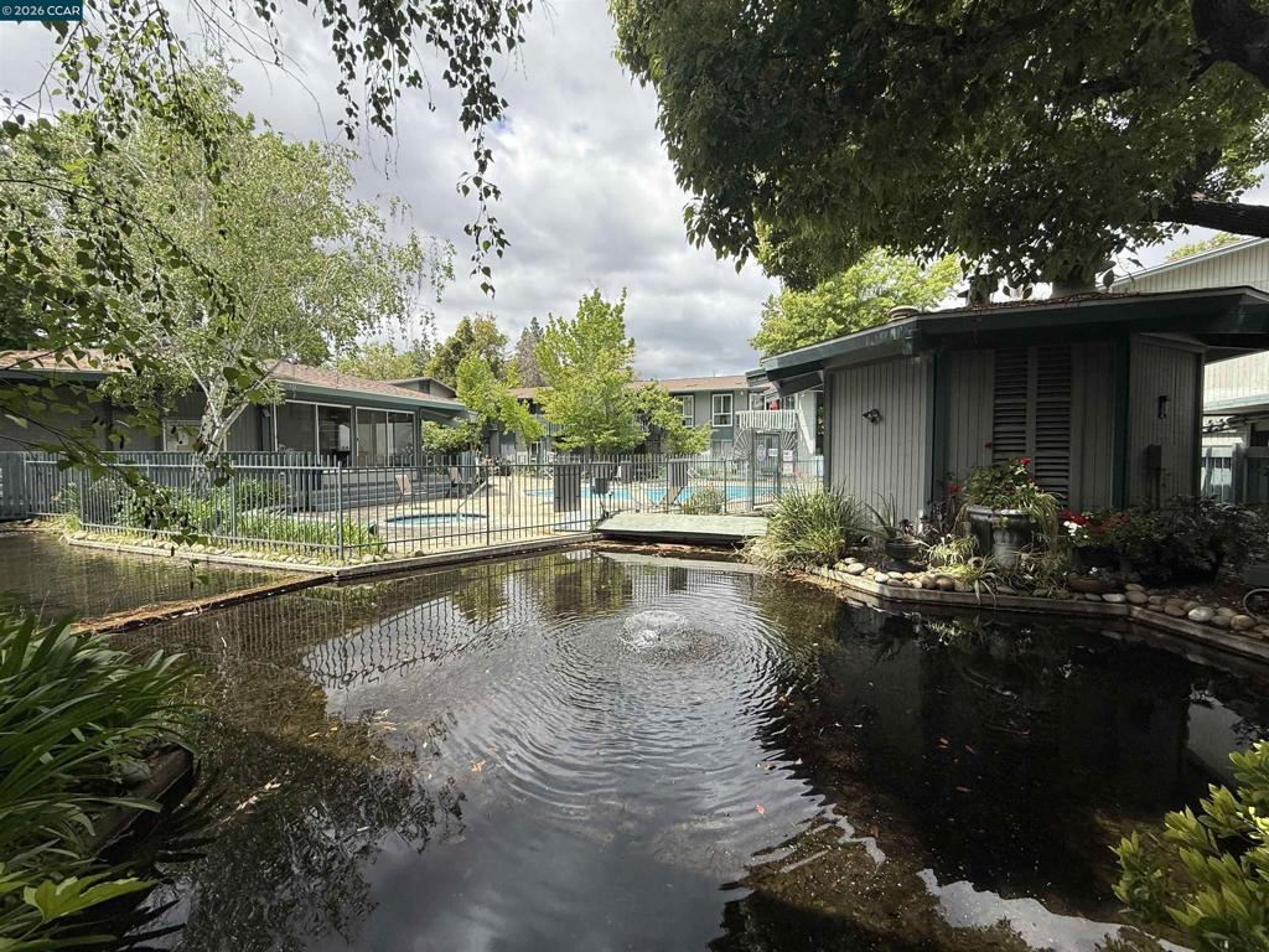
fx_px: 513
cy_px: 476
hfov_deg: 102.1
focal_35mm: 14
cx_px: 634
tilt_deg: -1.6
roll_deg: -0.1
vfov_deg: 85.7
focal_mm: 2.22
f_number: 2.2
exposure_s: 1/1368
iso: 50
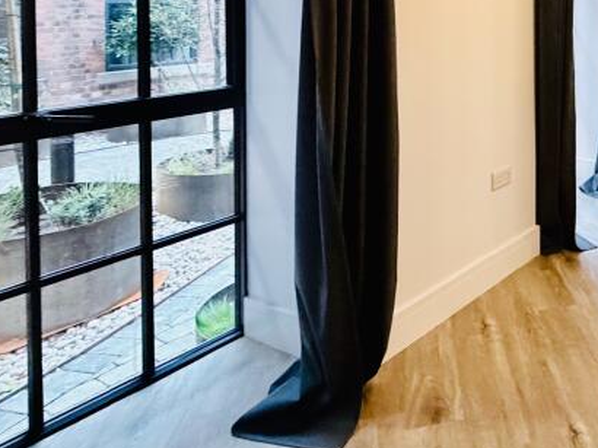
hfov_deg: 45.1
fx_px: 604
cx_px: 589
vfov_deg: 37.0
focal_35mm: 35
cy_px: 13
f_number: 2.2
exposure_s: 1/50
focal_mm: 2.22
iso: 400
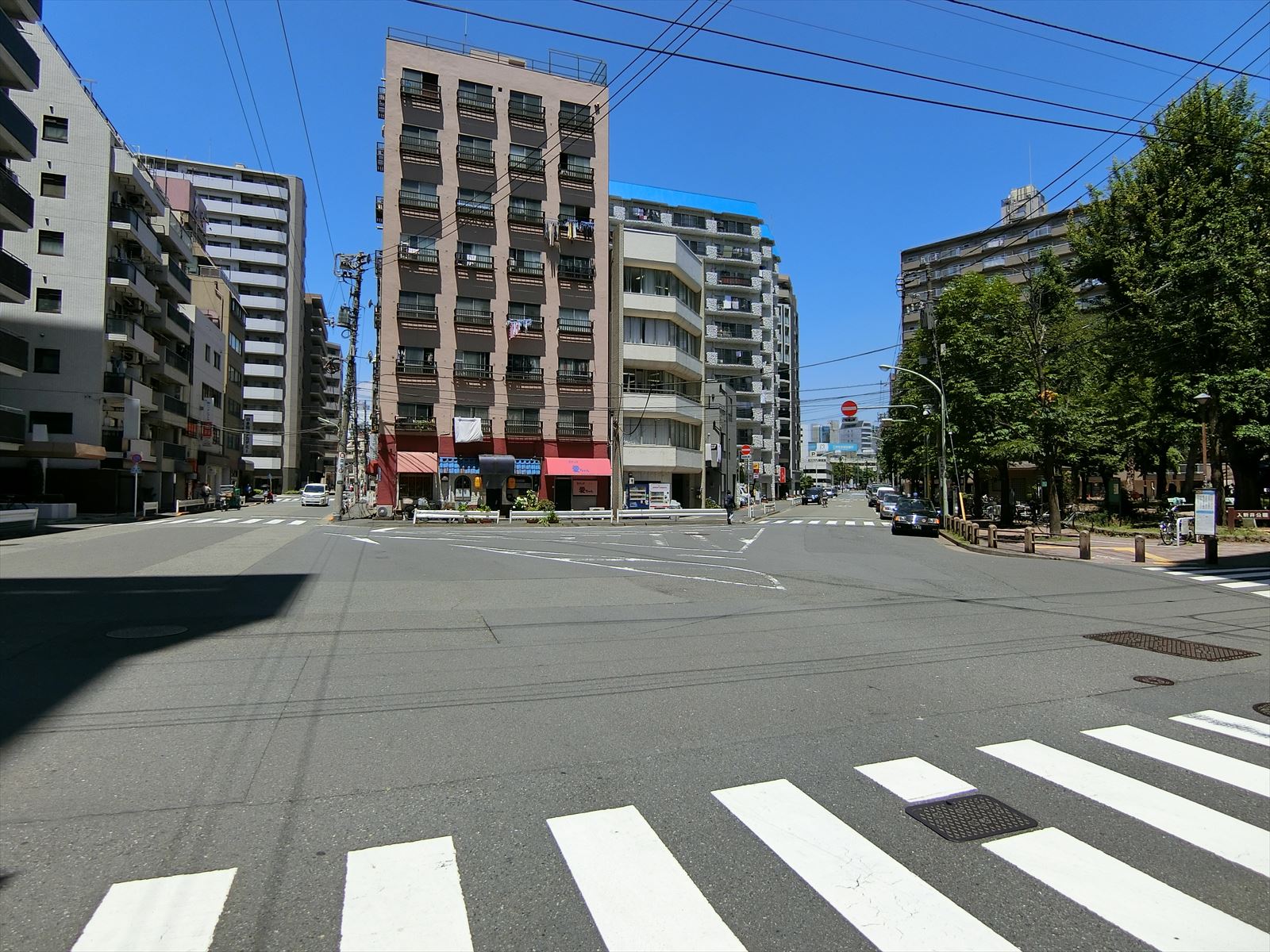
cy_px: 476
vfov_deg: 68.7
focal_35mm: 19
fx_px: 697
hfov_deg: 84.7
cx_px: 635
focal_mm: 4.06
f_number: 6.9
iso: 80
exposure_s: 1/400
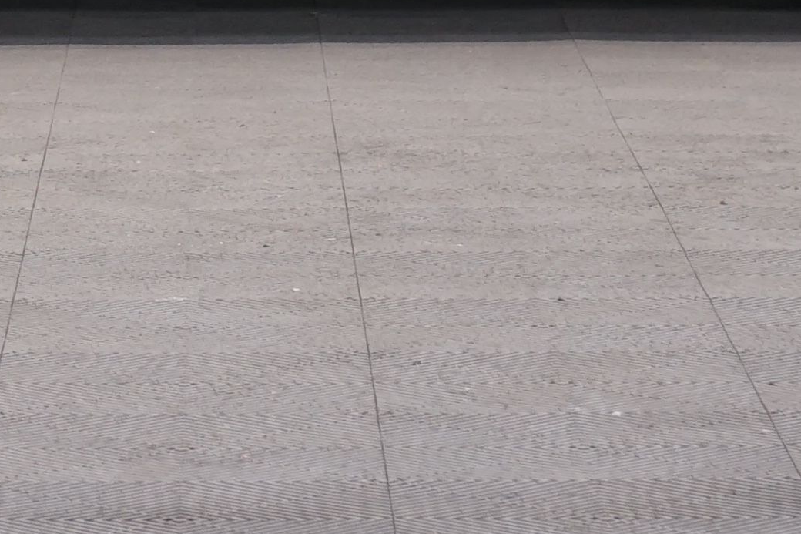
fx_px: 6162
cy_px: -541
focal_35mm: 277
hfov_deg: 7.4
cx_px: 38
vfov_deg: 4.9
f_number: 5.6
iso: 500
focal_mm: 48
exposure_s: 1/25
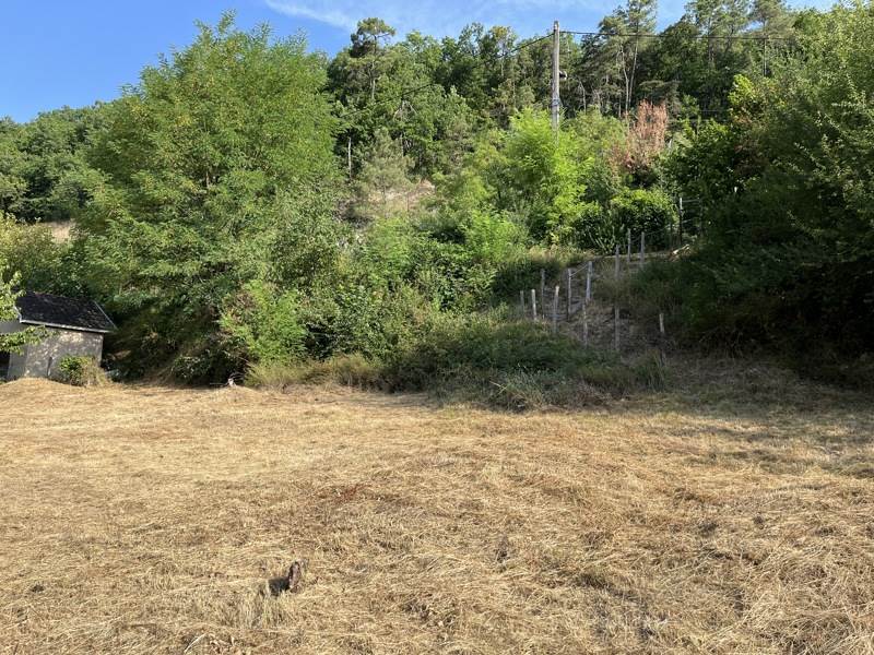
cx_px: 437
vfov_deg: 53.1
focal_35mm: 26
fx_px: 656
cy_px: 328
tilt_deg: +3.0
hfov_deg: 67.3
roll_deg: -2.4
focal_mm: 5.1
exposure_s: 1/1623
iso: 50
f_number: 1.6
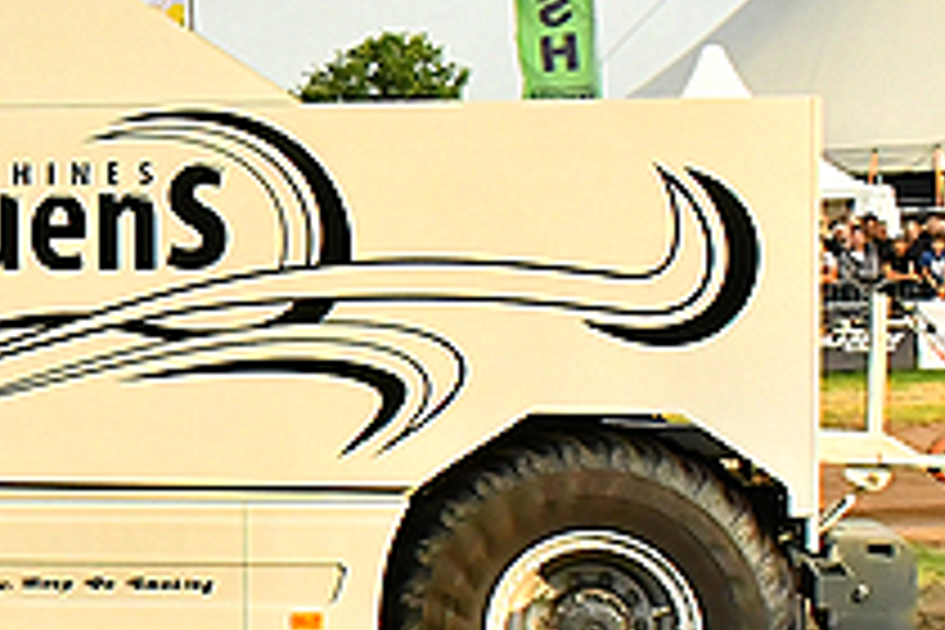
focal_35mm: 126
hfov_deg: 15.3
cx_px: -369
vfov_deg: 10.9
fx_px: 3307
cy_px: 281
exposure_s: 1/8000
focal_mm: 22
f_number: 4.5
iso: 1600
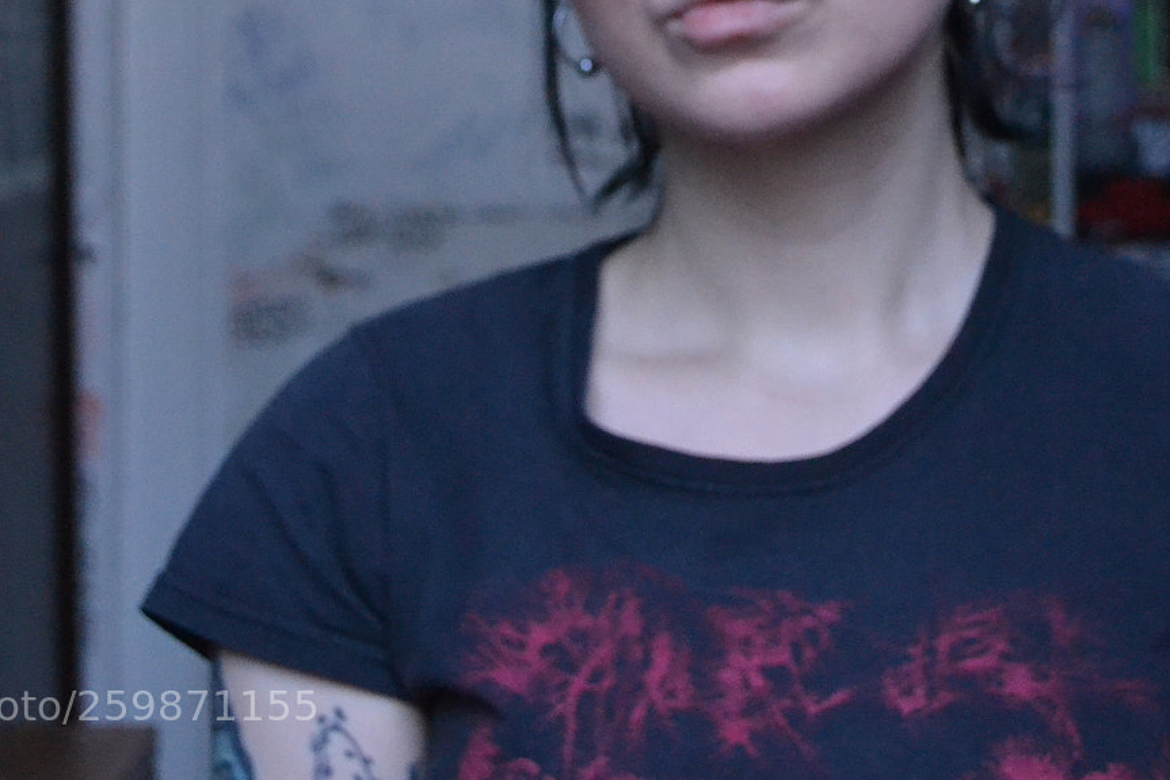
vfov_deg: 15.2
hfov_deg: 22.8
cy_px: 90
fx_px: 2892
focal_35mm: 89
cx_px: 693
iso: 3200
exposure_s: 1/3
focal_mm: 32
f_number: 4.8
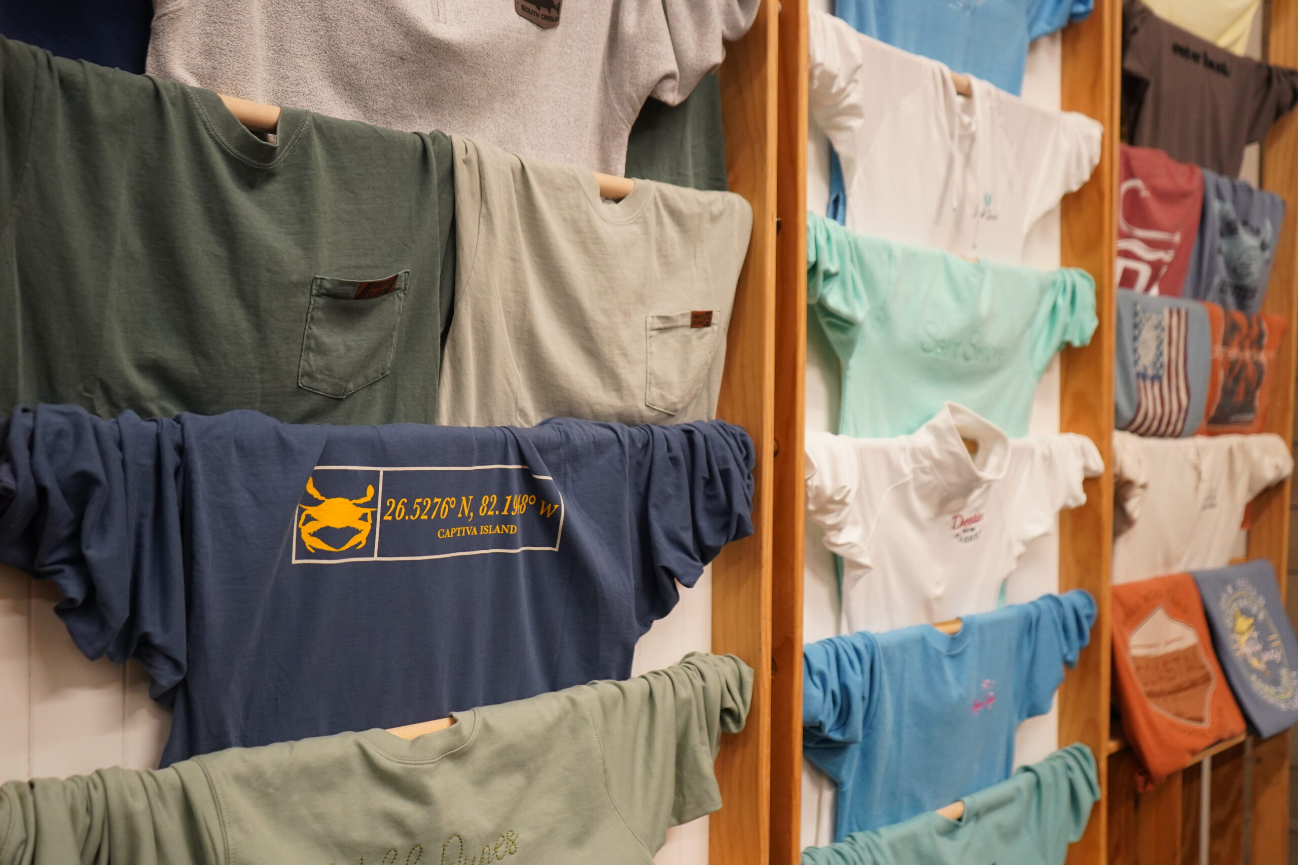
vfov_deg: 42.3
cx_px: 649
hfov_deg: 60.3
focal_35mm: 31
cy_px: 432
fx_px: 1118
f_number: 4
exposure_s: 1/160
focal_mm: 31
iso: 2500
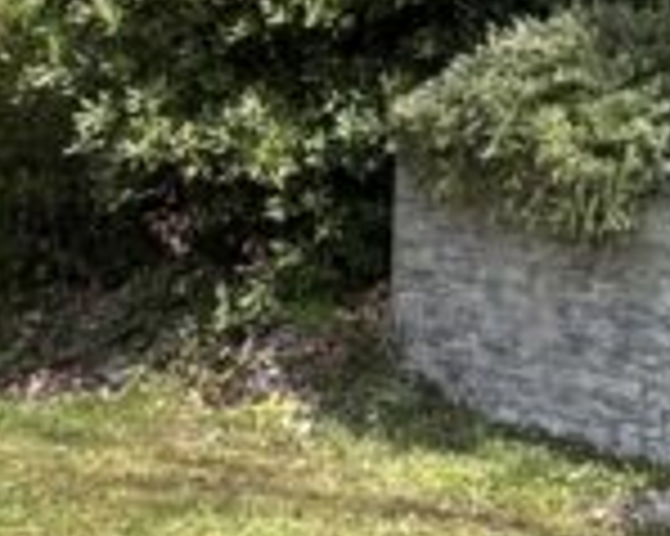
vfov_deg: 14.6
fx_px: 1863
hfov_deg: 18.7
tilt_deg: +14.4
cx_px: 917
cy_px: -383
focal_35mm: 94
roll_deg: +0.3
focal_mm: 2.22
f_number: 2.2
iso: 40
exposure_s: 1/356
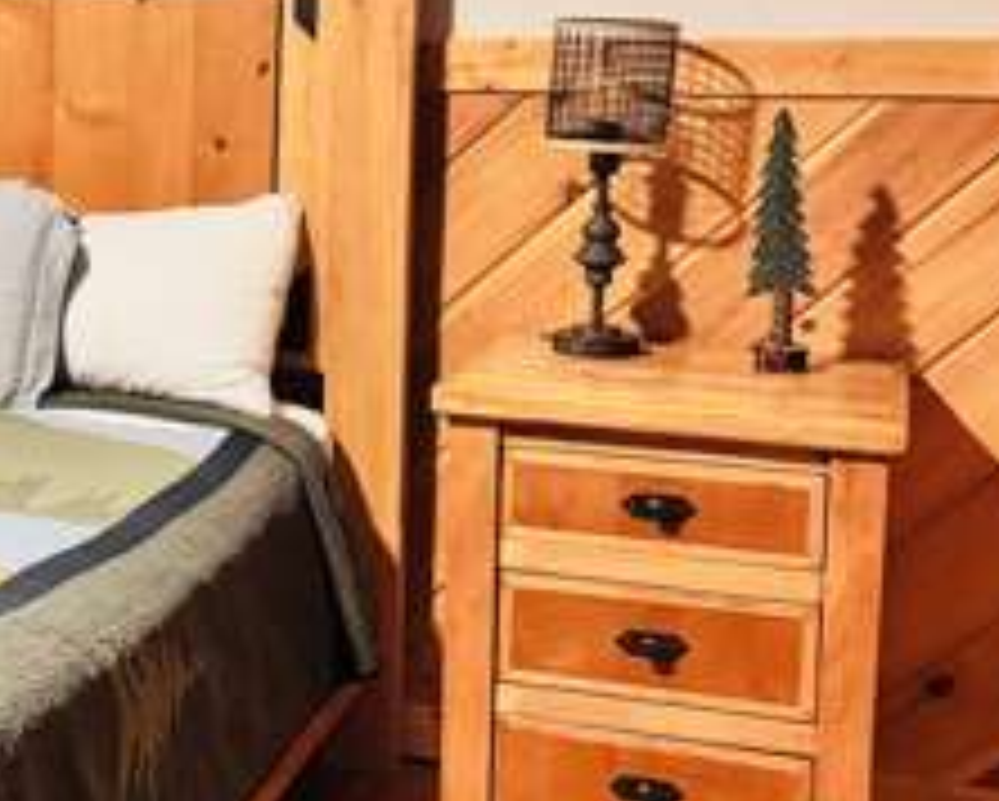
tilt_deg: -9.1
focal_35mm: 72
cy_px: 230
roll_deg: +0.0
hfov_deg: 23.5
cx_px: -281
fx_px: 2131
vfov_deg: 21.2
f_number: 1.78
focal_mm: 6.76
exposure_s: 1/60
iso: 800
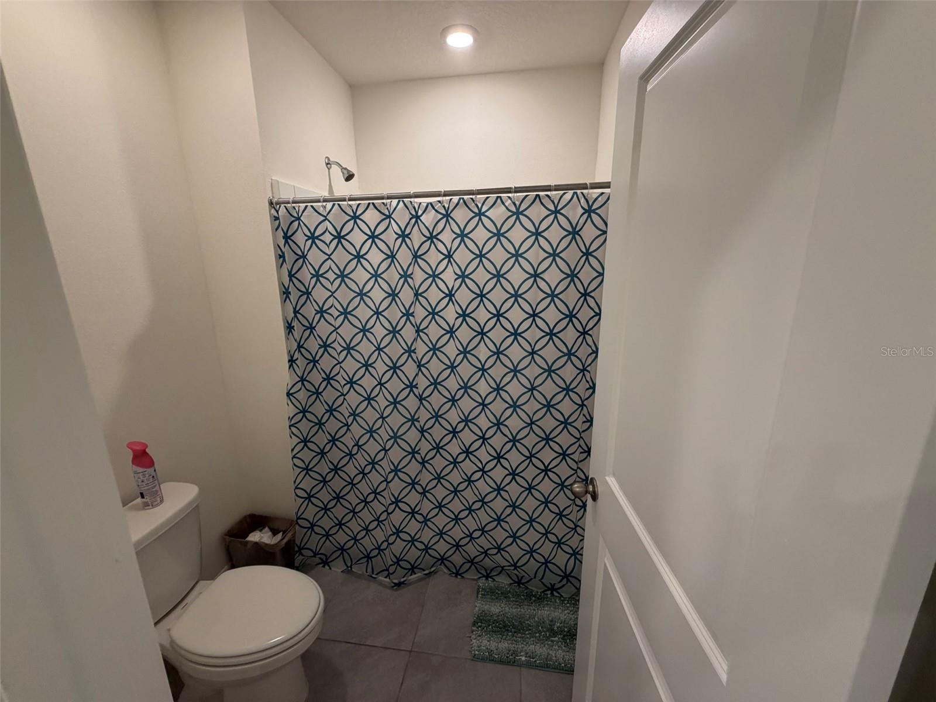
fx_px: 379
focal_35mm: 14
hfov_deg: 102.1
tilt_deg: -13.4
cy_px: 351
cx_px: 468
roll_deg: +1.6
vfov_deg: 85.7
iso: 320
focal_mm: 2.22
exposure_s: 1/120
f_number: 2.2
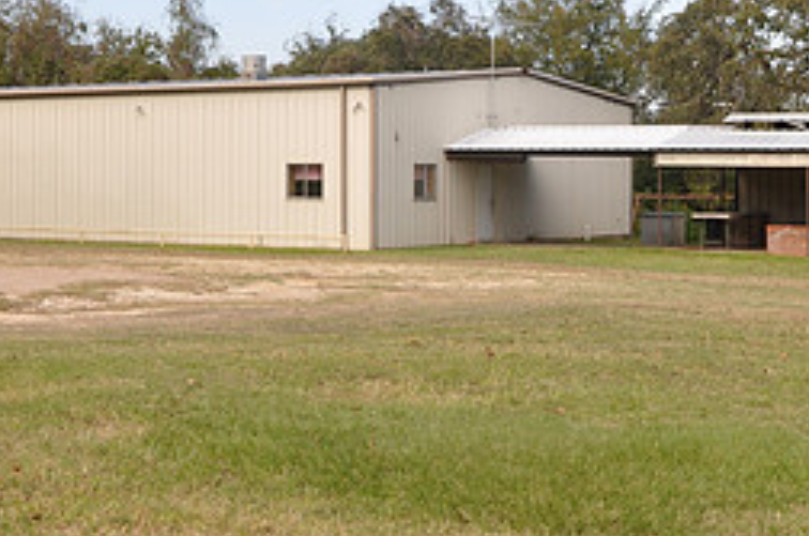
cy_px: 194
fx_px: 1705
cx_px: 392
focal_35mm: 76
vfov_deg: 17.8
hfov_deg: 26.7
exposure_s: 1/100
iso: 200
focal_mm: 22
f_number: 10
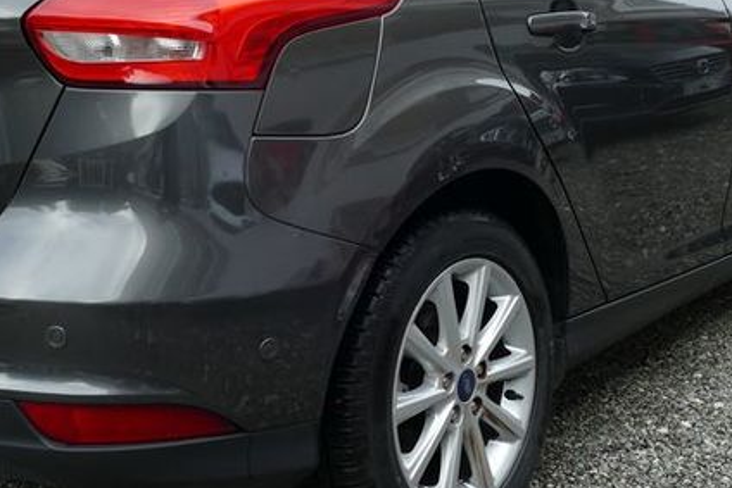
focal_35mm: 59
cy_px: 111
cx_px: 297
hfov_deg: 33.8
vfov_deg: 22.8
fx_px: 1200
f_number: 2.8
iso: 125
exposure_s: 1/400
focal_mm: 9.12
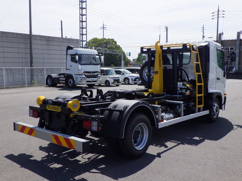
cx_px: 121
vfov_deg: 41.8
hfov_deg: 54.0
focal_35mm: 34
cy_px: 90
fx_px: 238
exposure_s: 1/1250
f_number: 4.6
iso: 250
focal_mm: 6.1
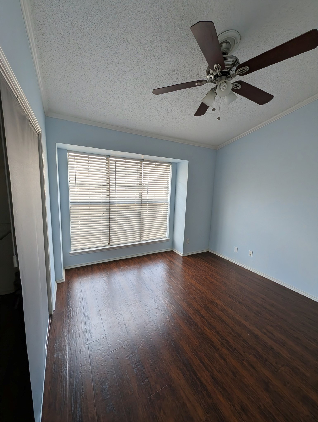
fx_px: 147
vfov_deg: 110.4
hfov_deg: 94.7
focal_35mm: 12
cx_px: 159
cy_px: 211
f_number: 1.7
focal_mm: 2.02
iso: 75
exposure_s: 1/181
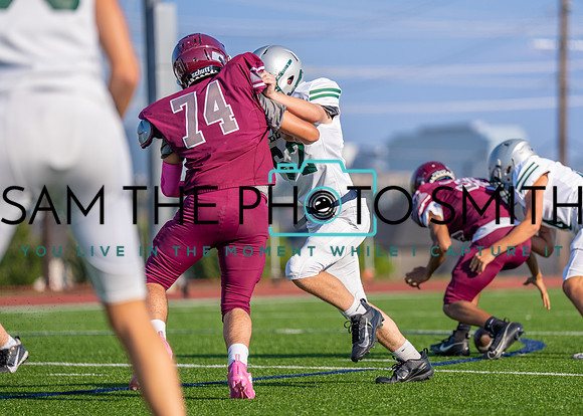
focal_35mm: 281
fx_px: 4644
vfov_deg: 5.1
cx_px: 400
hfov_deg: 7.2
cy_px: 231
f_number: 2.8
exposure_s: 1/2500
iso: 125
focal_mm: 200
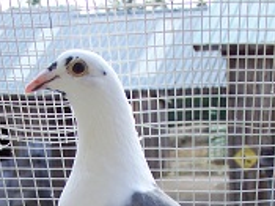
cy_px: 234
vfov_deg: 10.0
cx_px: 116
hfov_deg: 13.5
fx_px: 1159
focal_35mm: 146
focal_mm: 9.8
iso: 64
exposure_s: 1/100
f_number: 3.1
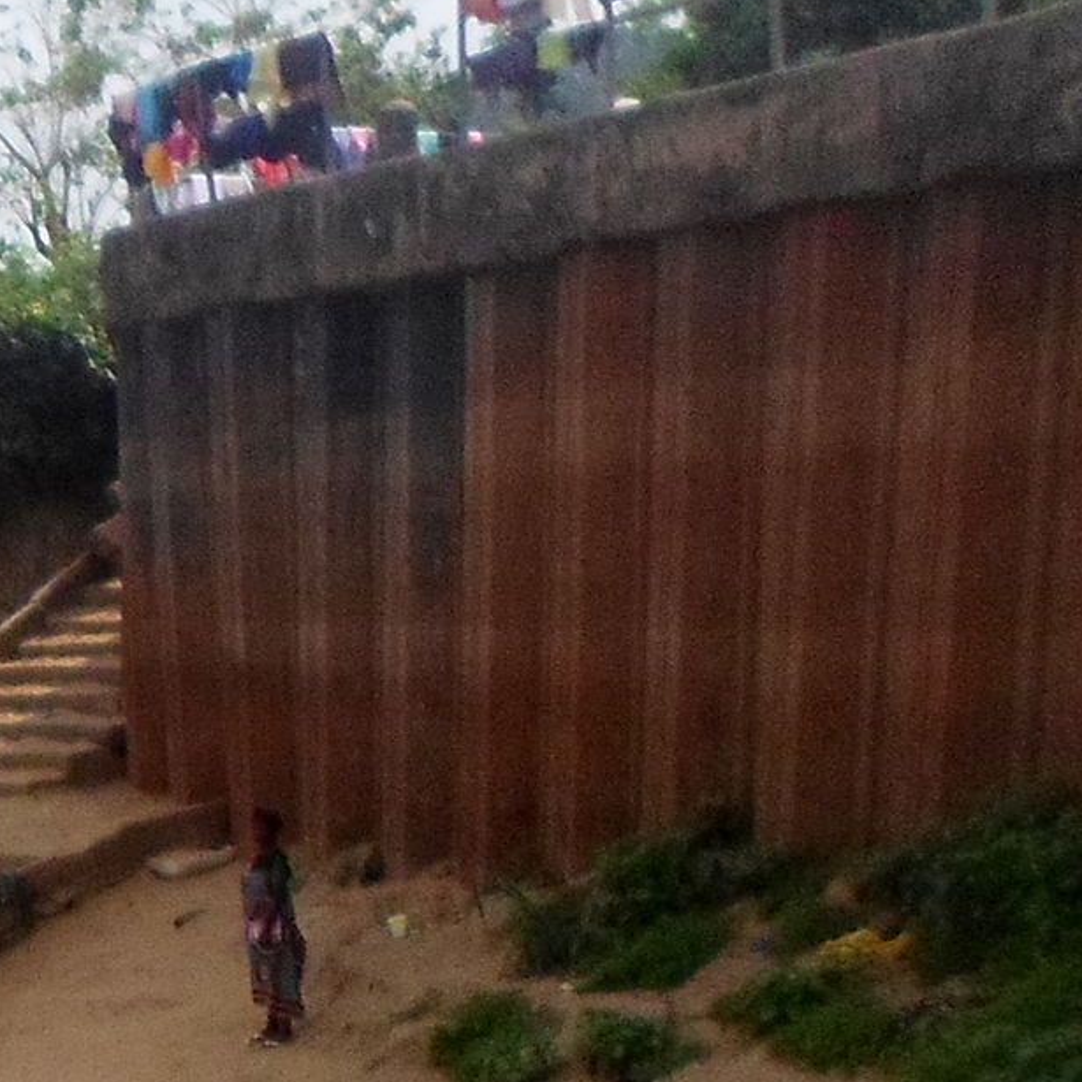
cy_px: 1195
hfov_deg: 20.9
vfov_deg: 23.4
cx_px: -577
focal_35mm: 69
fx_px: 2440
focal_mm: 4.5
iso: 80
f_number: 2.5
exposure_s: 1/2000
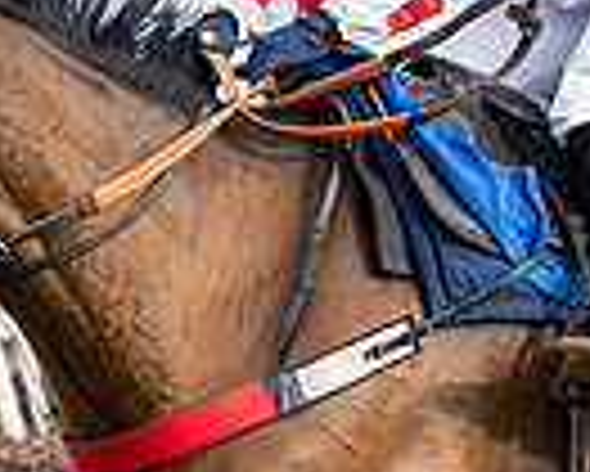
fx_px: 5924
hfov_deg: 5.7
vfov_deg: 4.6
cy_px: 382
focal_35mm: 339
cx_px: 610
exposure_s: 1/2000
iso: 400
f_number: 4
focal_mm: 70
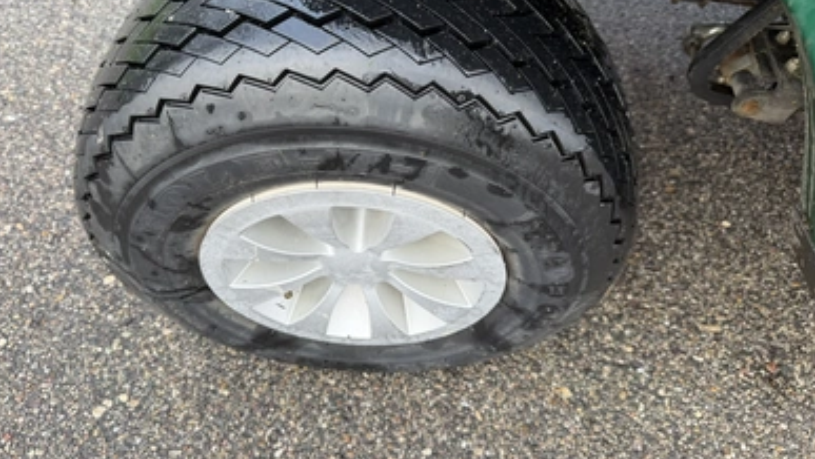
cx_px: 396
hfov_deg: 69.8
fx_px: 584
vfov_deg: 42.8
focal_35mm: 27
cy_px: 198
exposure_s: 1/142
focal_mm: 6.76
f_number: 1.78
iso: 80
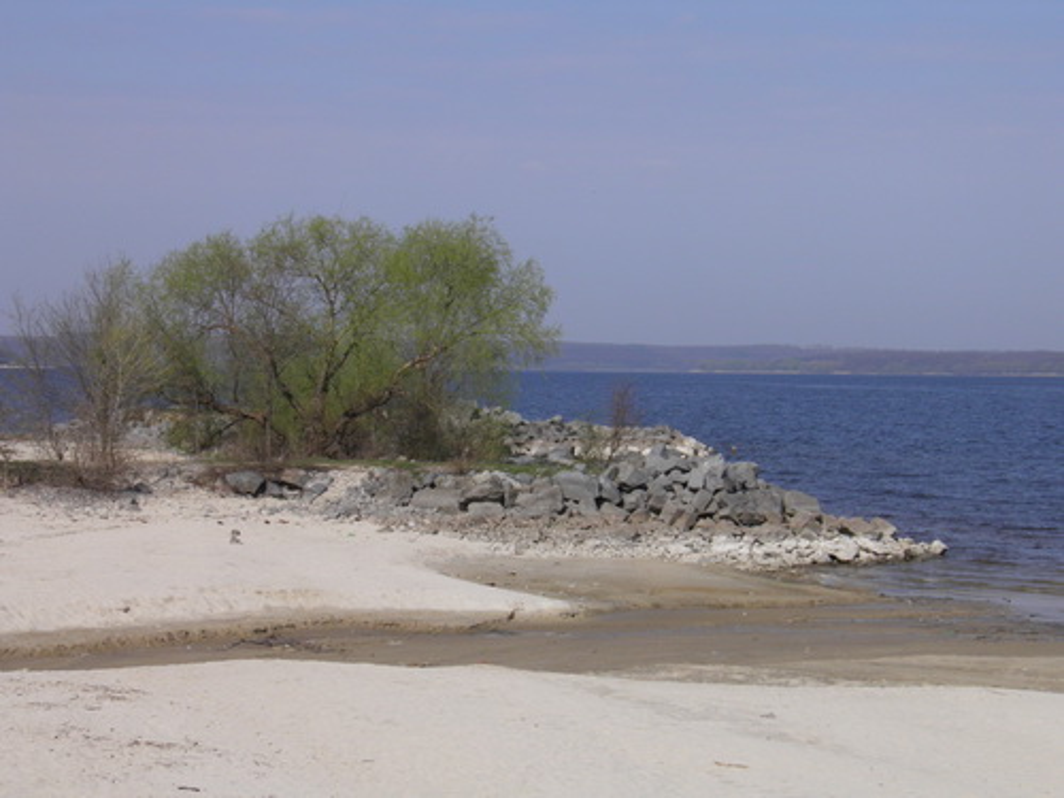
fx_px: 2582
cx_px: 532
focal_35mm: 84
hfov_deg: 23.3
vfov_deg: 17.6
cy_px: 399
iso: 100
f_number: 5.6
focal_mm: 15.2
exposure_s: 1/1000
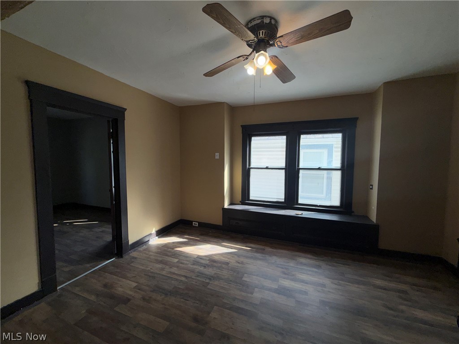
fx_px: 186
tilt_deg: -4.0
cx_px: 230
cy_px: 172
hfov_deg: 102.1
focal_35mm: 14
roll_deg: -0.3
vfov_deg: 85.7
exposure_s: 1/143
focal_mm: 2.22
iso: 16
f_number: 2.2
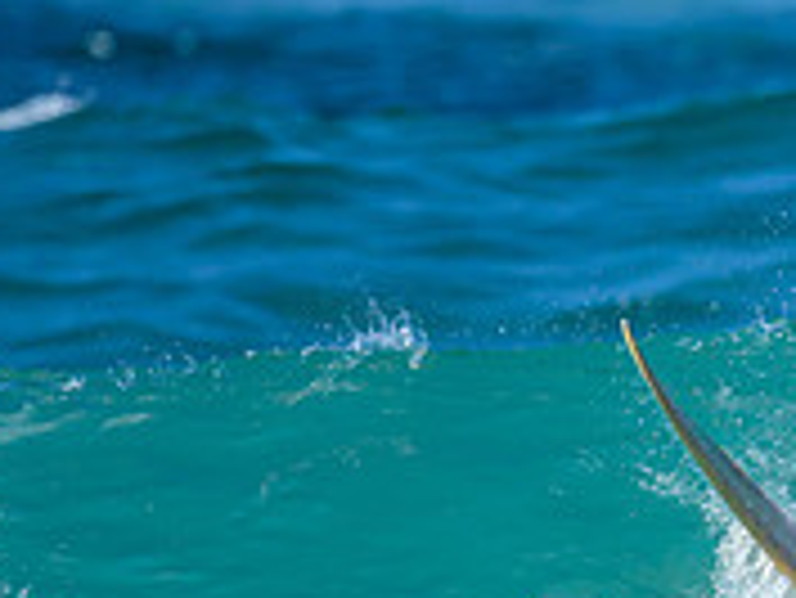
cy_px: 542
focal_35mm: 3464
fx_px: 79709
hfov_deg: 0.6
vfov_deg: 0.4
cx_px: 1115
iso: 250
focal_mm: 800
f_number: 6.3
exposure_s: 1/2500
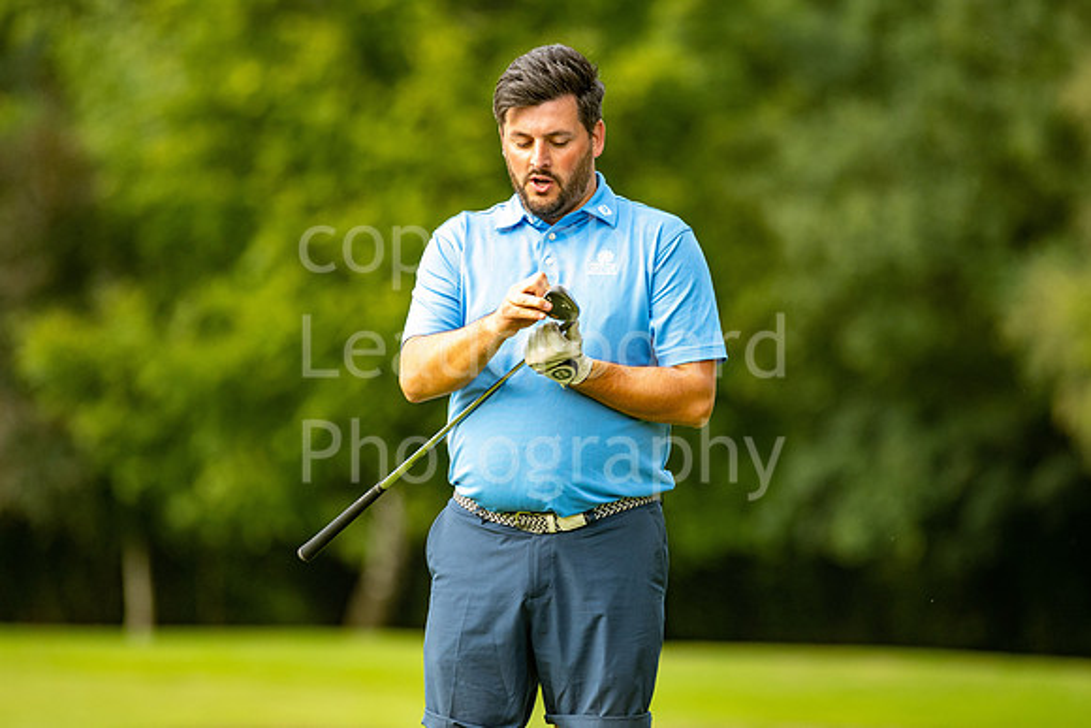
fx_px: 13640
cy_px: 364
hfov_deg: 4.6
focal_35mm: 450
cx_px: 546
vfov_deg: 3.1
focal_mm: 300
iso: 500
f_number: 4
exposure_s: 1/640
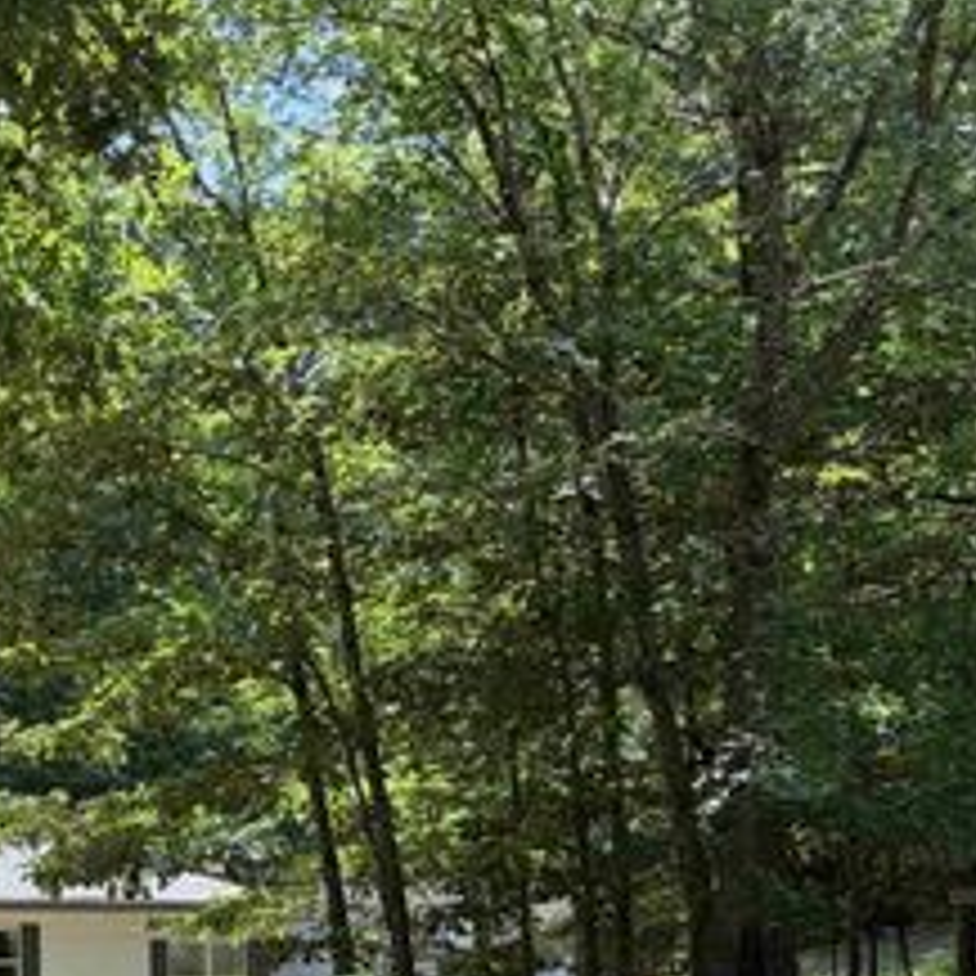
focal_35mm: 53
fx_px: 1691
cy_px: 832
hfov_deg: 29.9
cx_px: -13
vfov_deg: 31.1
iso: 50
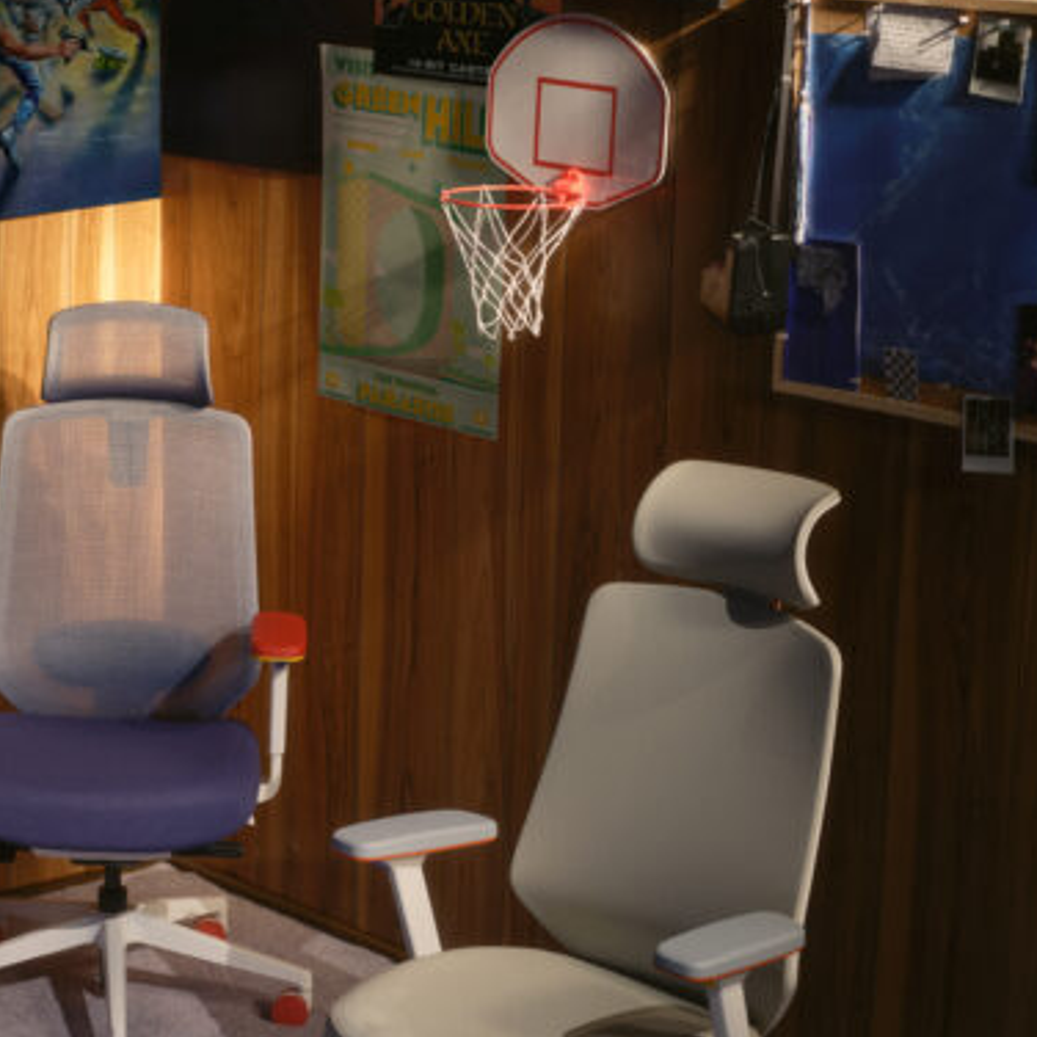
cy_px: 665
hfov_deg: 16.9
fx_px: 3423
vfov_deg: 17.2
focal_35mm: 101
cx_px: 61
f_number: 10
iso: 100
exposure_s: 1/2
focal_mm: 70.4
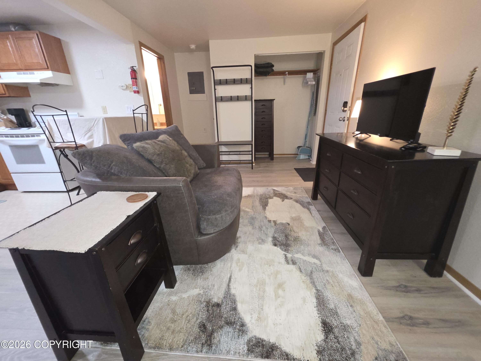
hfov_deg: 106.2
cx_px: 240
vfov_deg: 89.9
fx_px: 181
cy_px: 180
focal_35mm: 13
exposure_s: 1/30
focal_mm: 2.2
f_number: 1.9
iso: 320
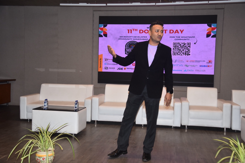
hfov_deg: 48.5
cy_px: 82
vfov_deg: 33.4
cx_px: 122
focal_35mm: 40
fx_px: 272
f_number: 5.6
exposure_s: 1/125
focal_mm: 40
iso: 500
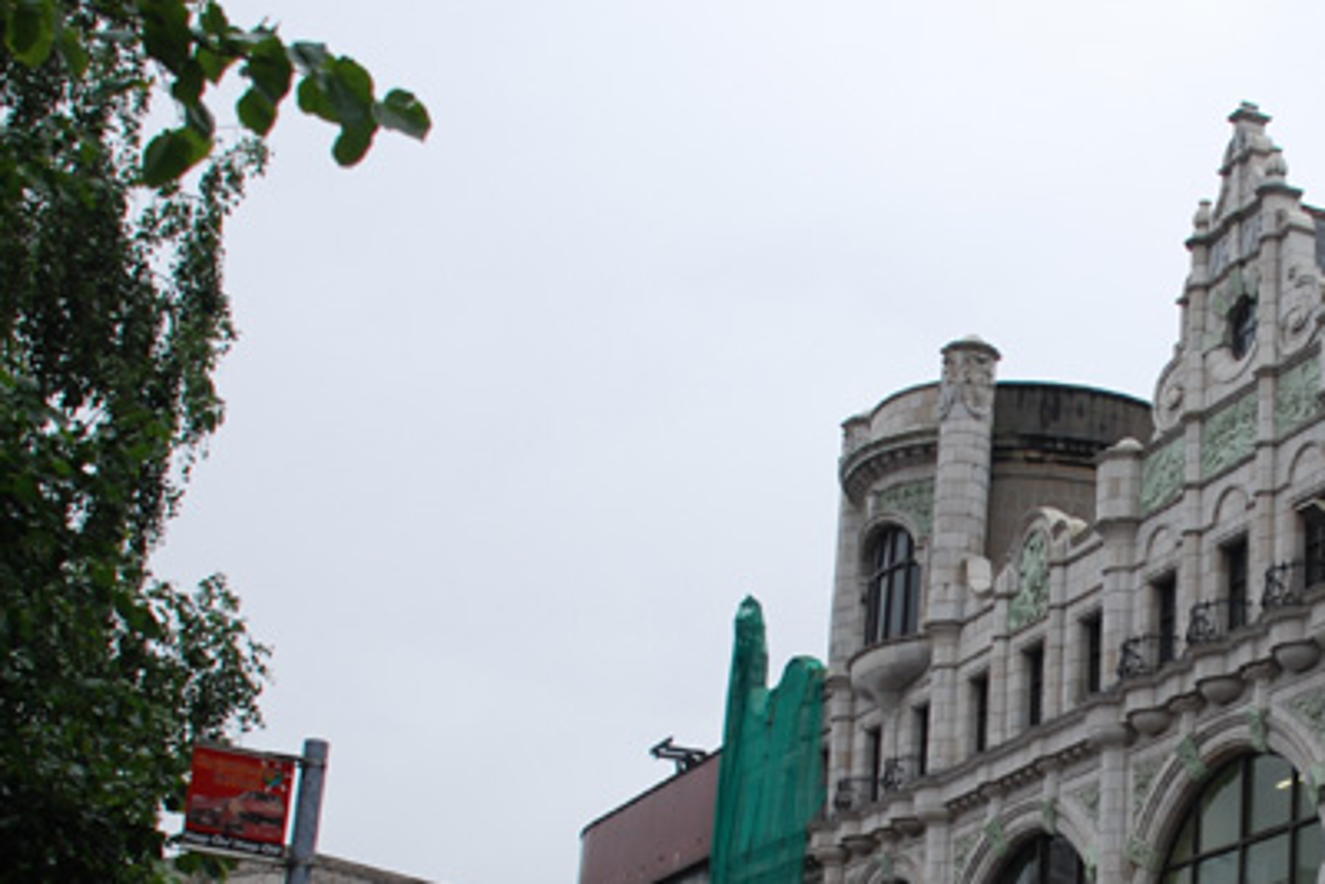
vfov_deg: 20.2
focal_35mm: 66
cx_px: 1103
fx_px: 2430
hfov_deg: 29.6
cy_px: 819
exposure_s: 1/400
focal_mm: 22
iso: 200
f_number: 3.8
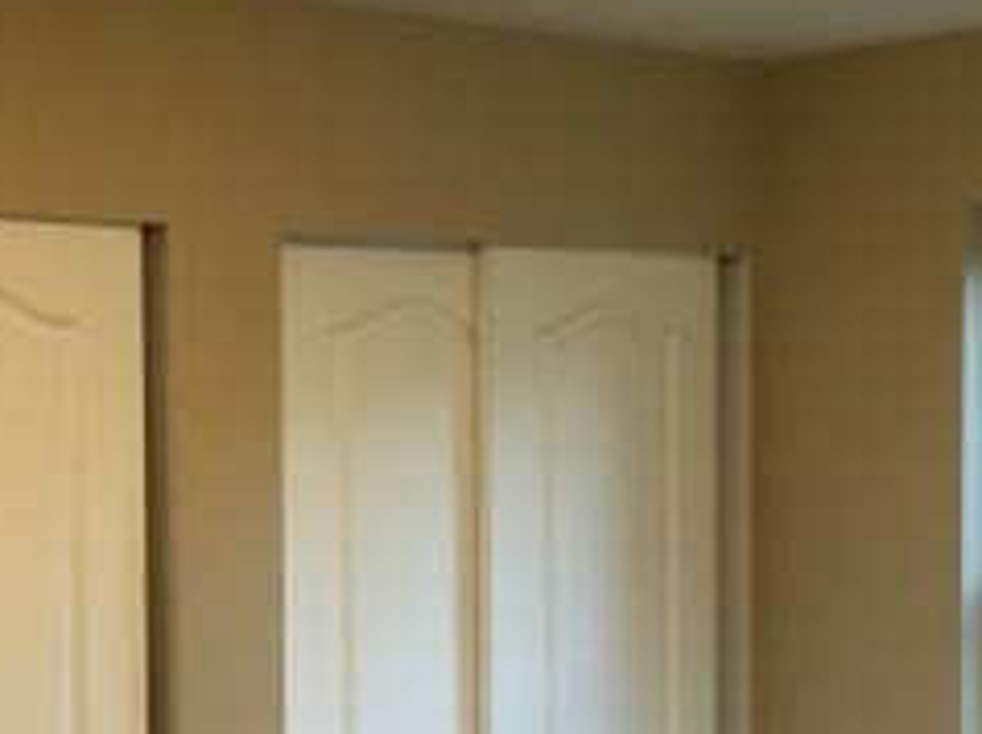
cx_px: 499
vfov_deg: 18.8
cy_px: 540
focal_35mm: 78
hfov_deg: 25.0
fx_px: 2211
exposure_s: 1/33
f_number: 2.2
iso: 125
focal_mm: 4.15
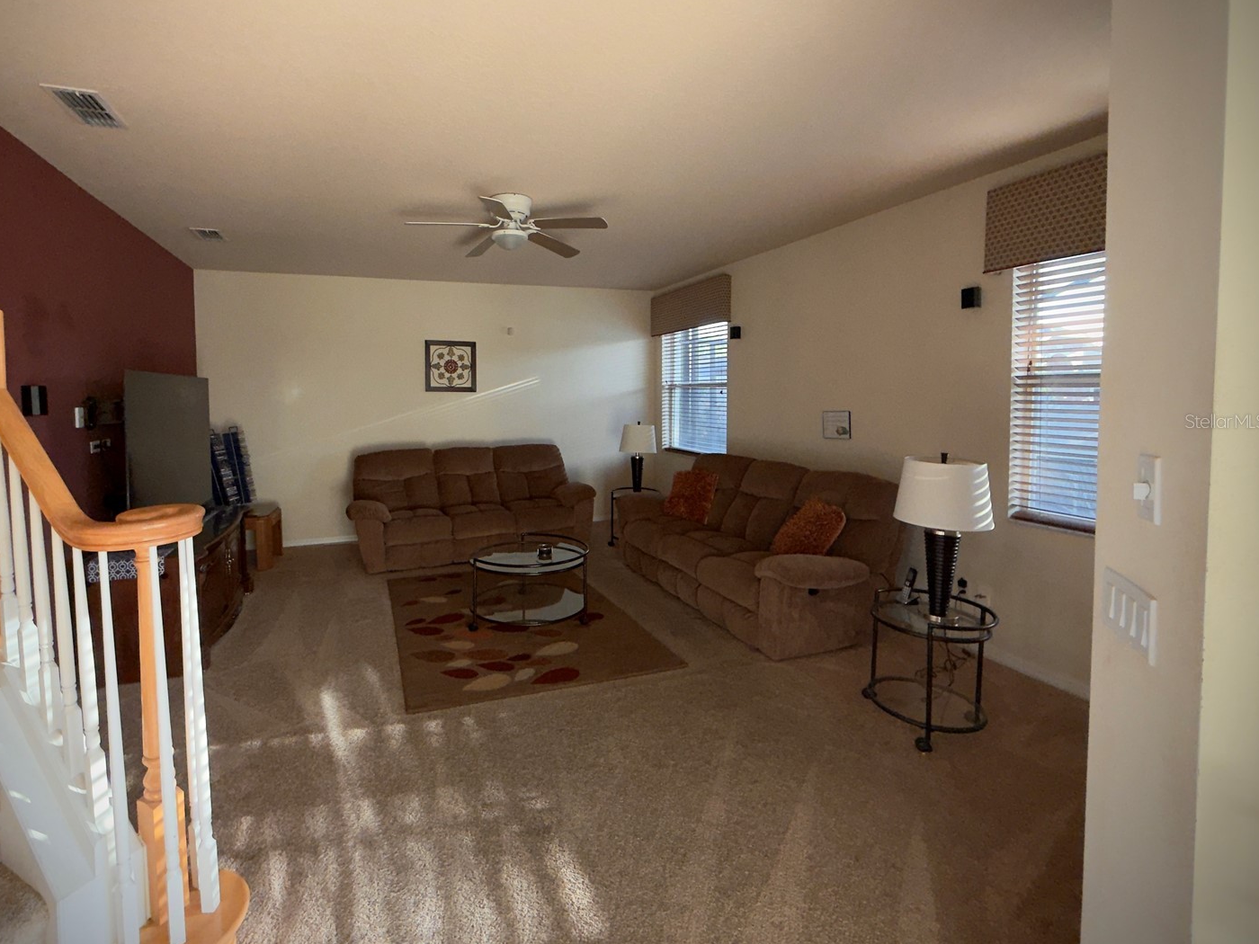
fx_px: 582
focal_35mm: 16
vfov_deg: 77.8
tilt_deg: -2.8
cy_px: 421
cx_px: 550
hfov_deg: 94.0
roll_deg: +1.0
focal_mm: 2.22
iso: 100
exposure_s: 1/121
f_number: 2.2
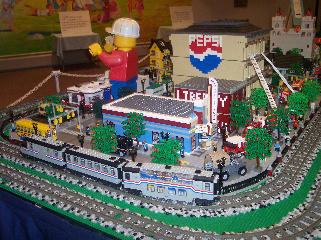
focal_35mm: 38
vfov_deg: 37.7
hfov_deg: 49.0
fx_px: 352
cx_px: 160
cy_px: 120
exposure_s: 1/30
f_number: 2.8
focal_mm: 8
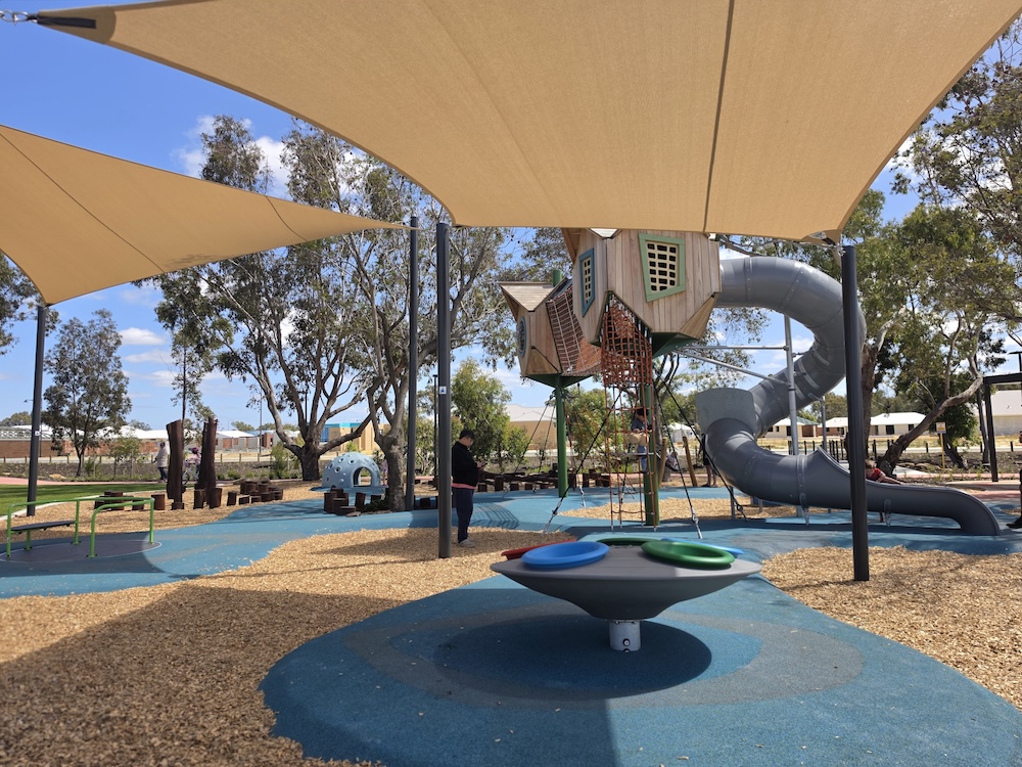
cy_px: 384
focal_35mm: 23
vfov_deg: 58.9
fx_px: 679
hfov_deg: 73.9
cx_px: 511
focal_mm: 6.5
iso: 64
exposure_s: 1/4331
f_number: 1.4
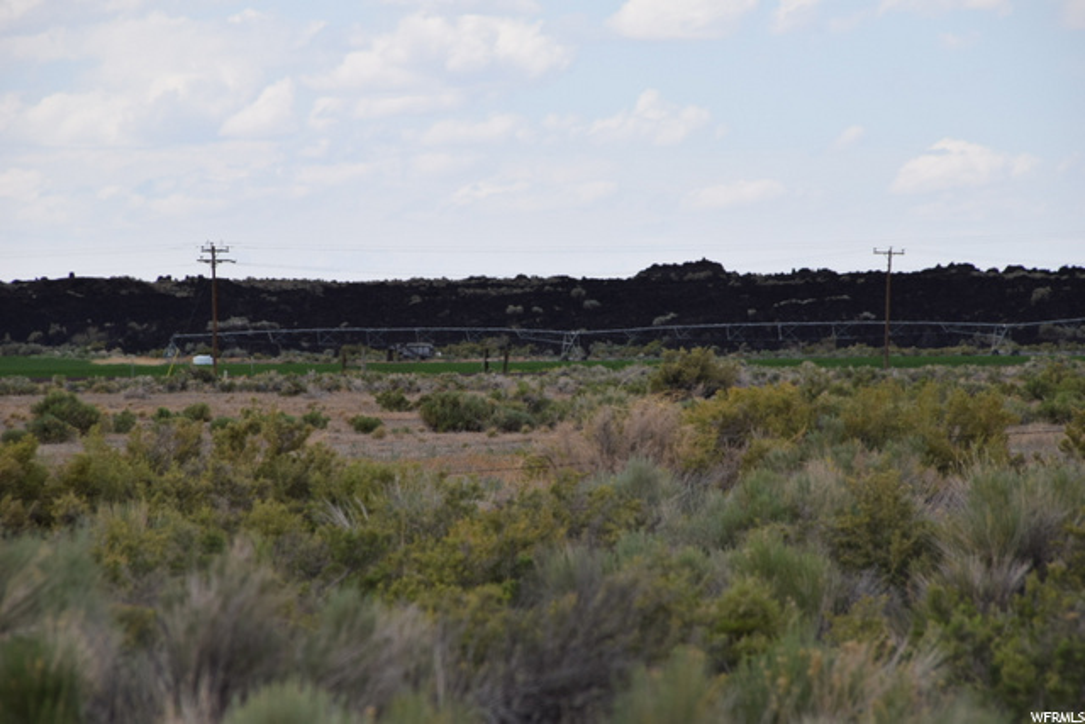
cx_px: 542
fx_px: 9043
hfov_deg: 6.9
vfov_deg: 4.6
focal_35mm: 300
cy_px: 362
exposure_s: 1/200
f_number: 10
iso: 100
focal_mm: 200
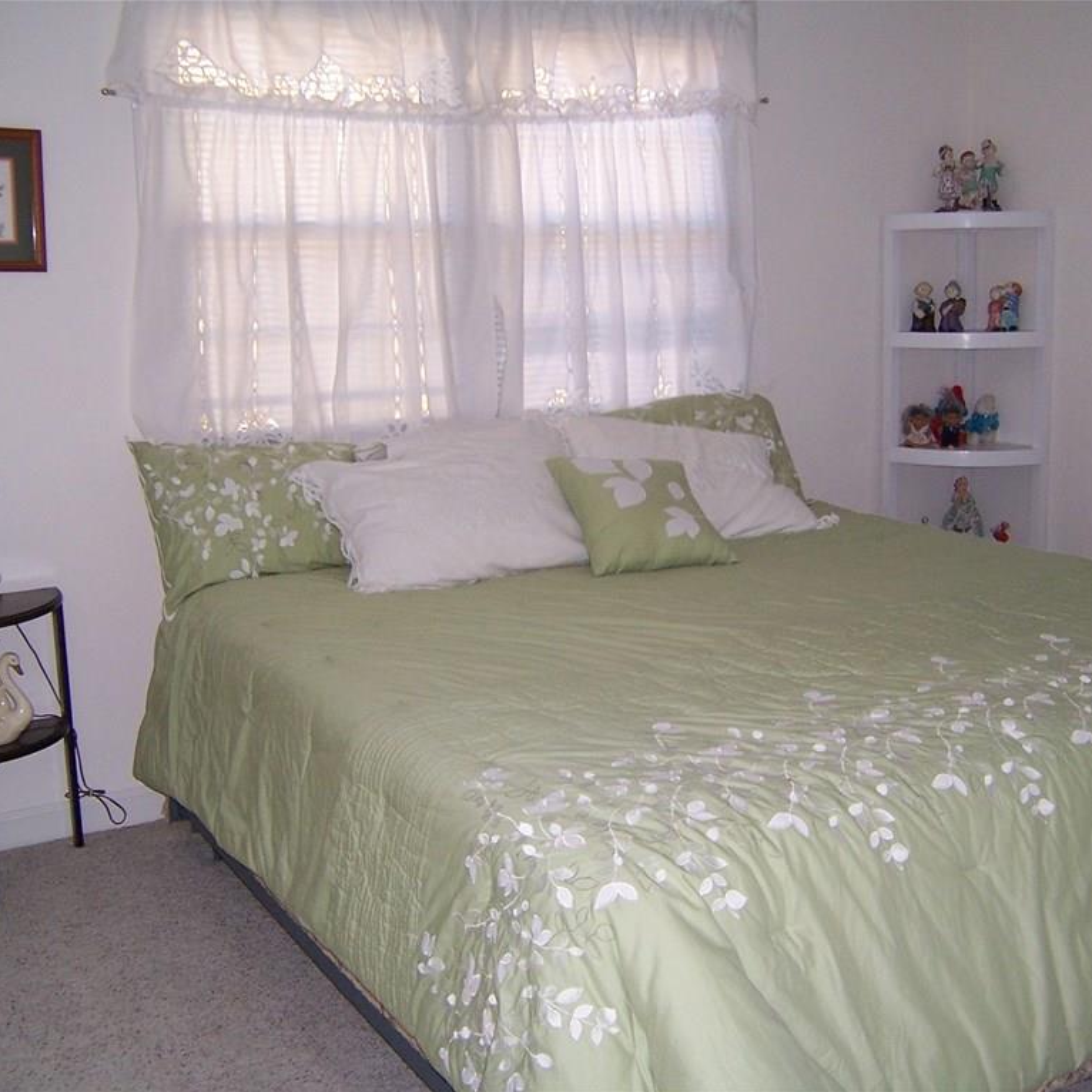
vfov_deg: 42.8
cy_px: 546
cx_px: 566
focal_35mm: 39
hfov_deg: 42.8
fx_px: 1392
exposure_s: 1/60
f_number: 2.8
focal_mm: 5.5
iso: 140
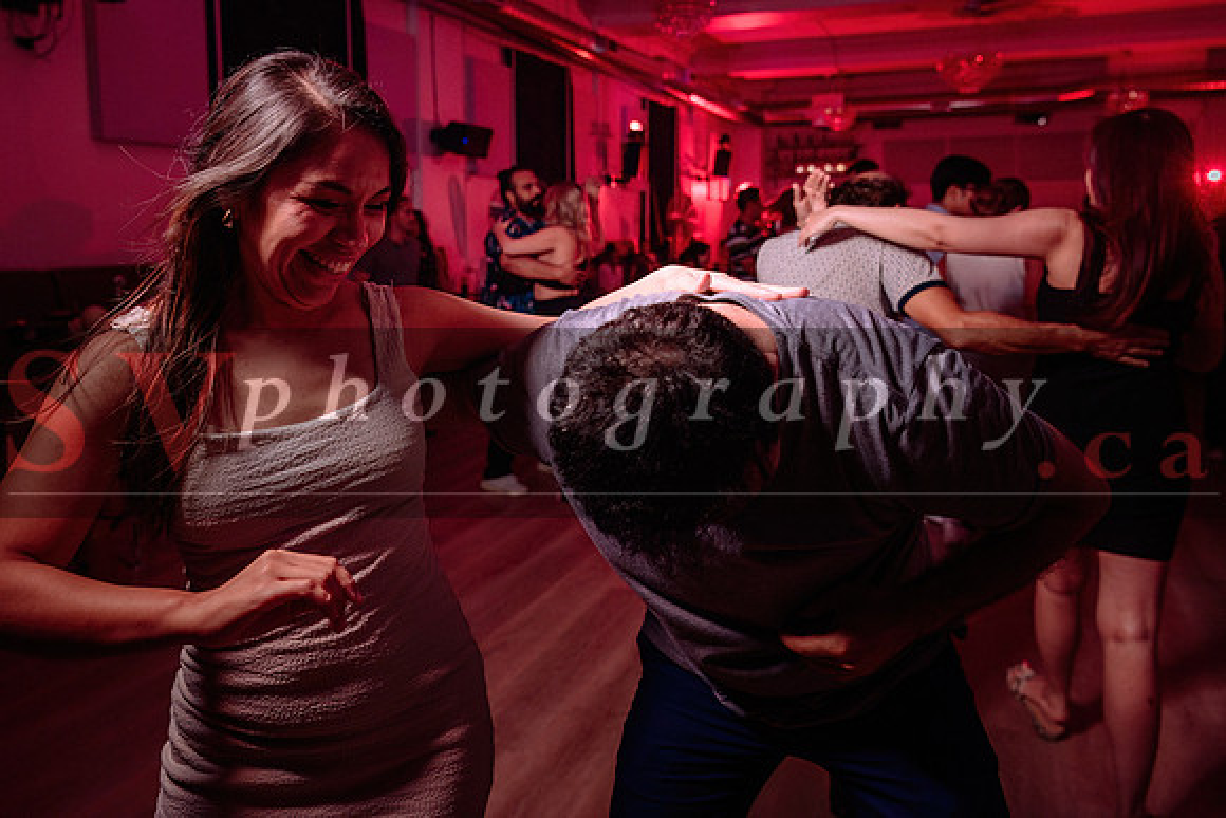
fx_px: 988
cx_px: 613
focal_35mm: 29
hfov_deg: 63.6
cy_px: 324
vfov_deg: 44.7
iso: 500
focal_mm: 24
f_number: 3.5
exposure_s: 1/100
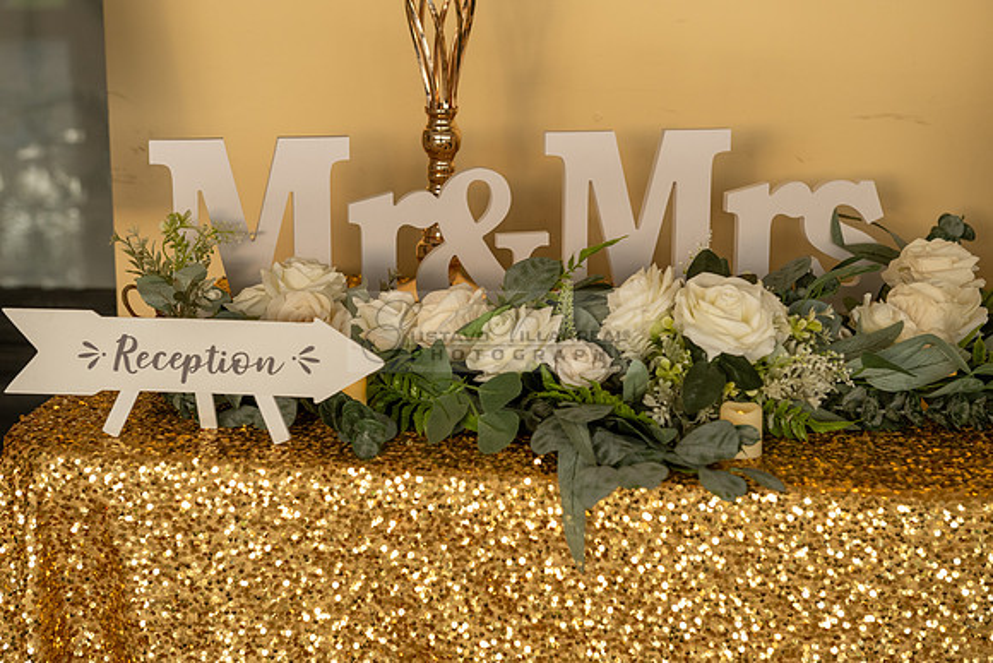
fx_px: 1931
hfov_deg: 28.8
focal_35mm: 70
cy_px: 332
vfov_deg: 19.5
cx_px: 496
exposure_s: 1/100
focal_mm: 70
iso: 800
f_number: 5.6
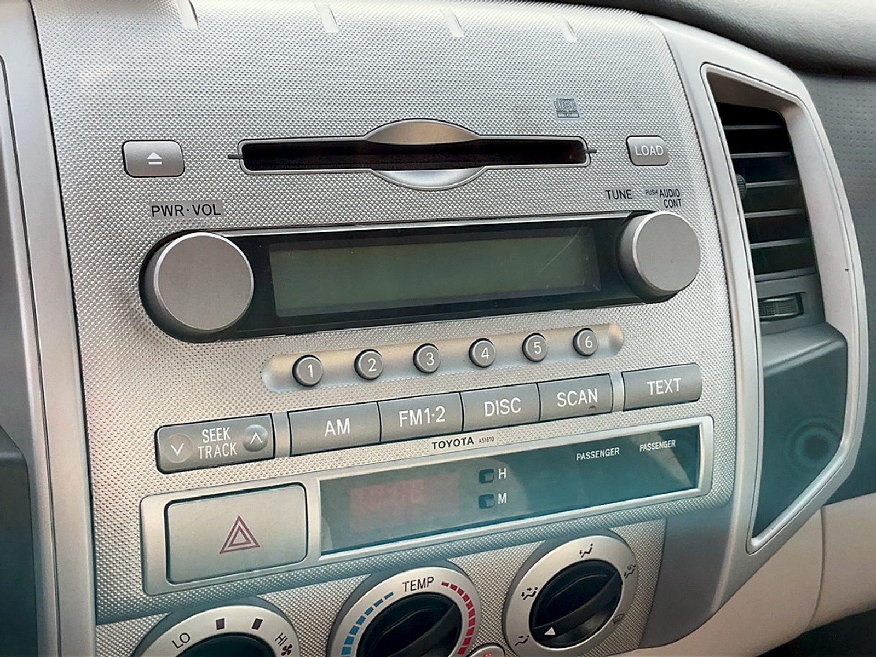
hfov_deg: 49.0
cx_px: 438
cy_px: 328
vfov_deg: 37.7
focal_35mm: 38
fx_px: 962
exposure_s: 1/120
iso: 16
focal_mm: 3
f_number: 1.8
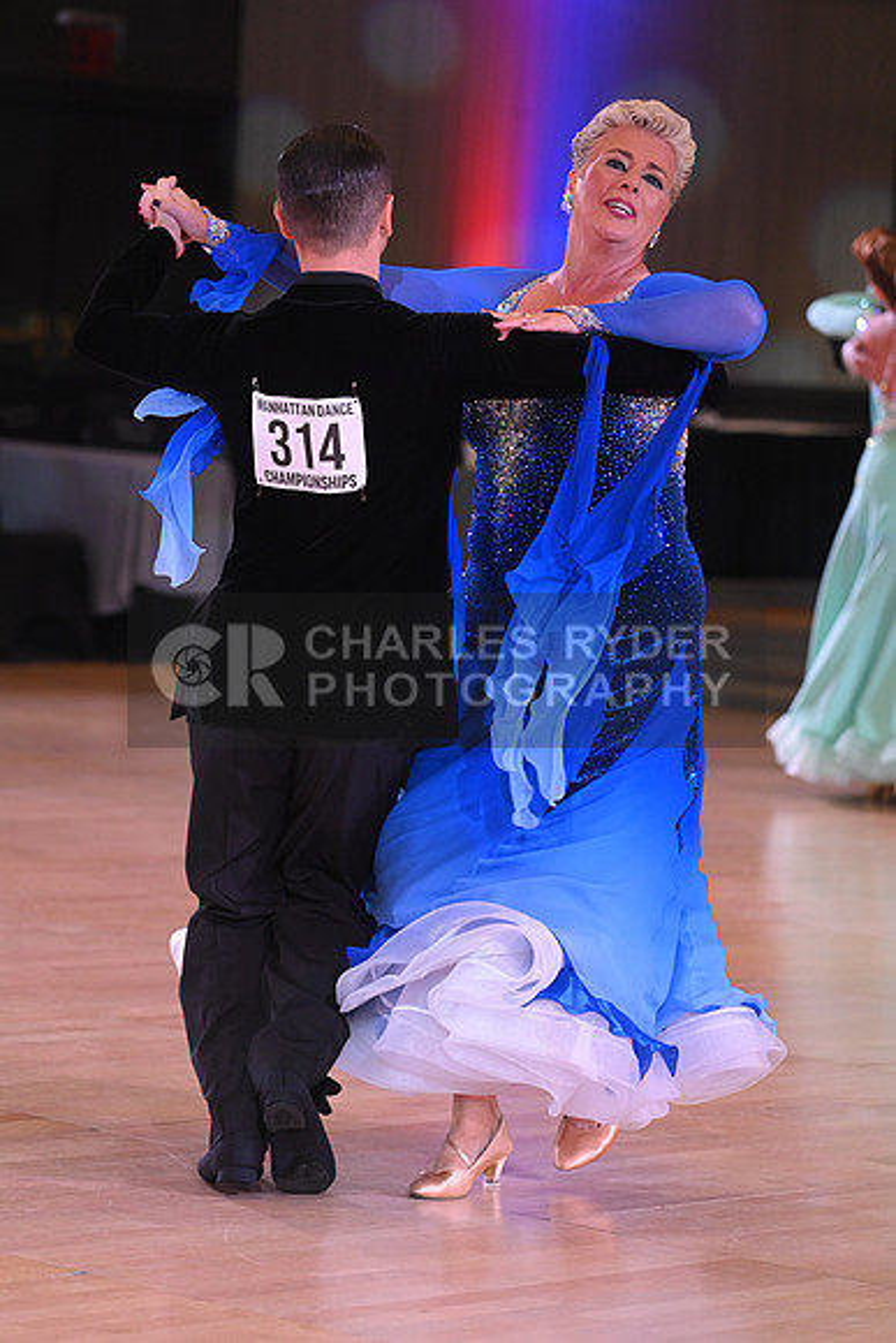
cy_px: 672
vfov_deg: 13.7
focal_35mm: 150
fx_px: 5596
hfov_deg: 9.2
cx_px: 448
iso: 2500
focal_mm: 150
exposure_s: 1/320
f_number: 5
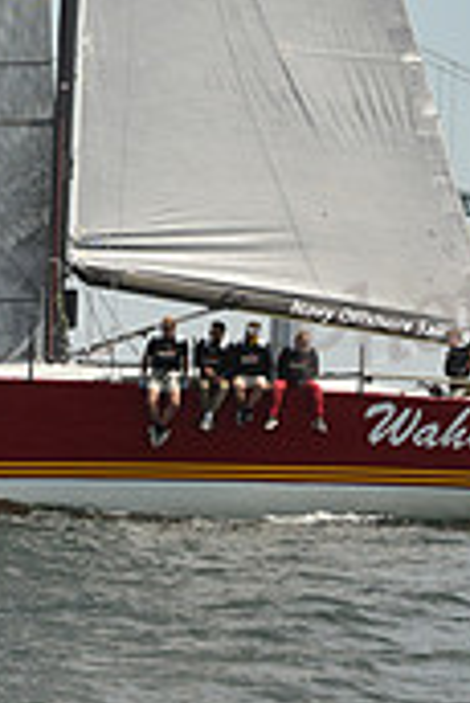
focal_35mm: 236
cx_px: 80
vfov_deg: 8.6
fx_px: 4612
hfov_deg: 5.8
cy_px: -290
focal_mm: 70
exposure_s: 1/1000
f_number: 10
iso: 400
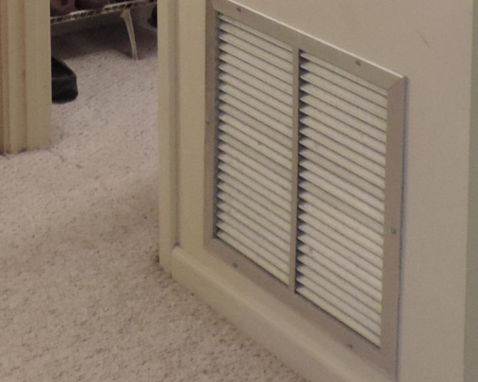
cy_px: -215
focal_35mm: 95
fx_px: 1344
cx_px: 72
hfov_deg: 19.9
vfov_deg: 14.9
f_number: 3
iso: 400
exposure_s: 1/13
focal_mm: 4.3
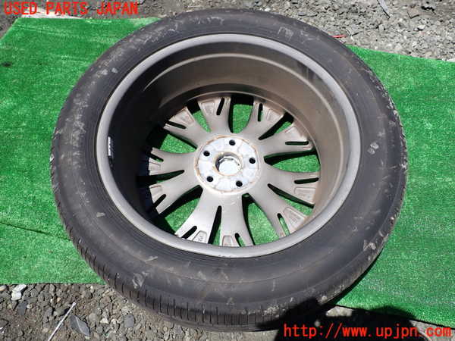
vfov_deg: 46.8
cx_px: 228
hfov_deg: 60.0
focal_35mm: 30
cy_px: 170
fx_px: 394
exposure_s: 1/1000
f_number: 3.2
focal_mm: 5.4
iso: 100
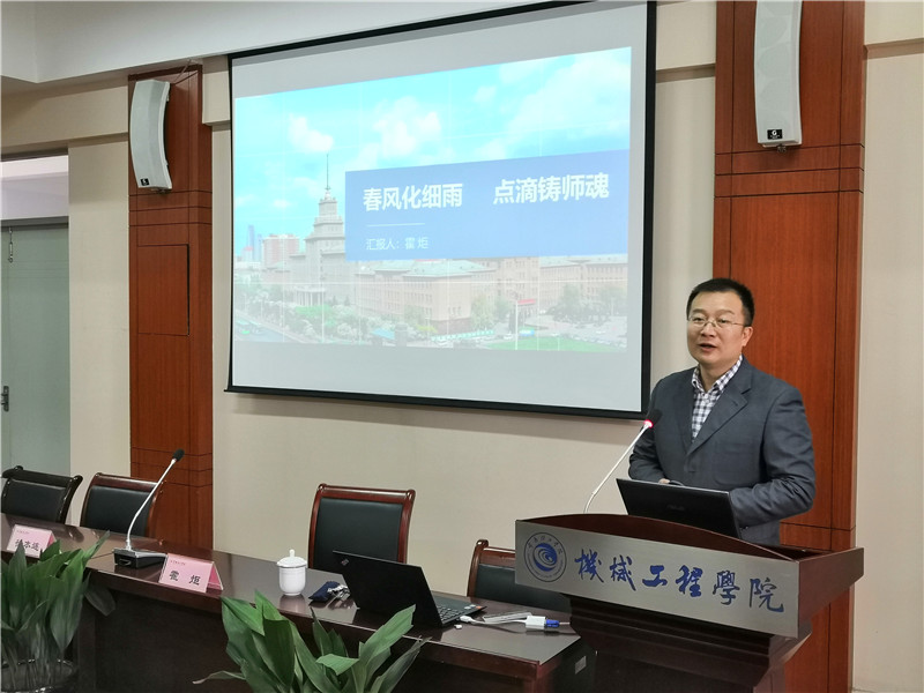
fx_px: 961
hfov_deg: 51.4
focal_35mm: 36
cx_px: 462
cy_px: 346
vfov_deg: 39.7
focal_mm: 3.95
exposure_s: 1/33.3
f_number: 1.8
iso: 200
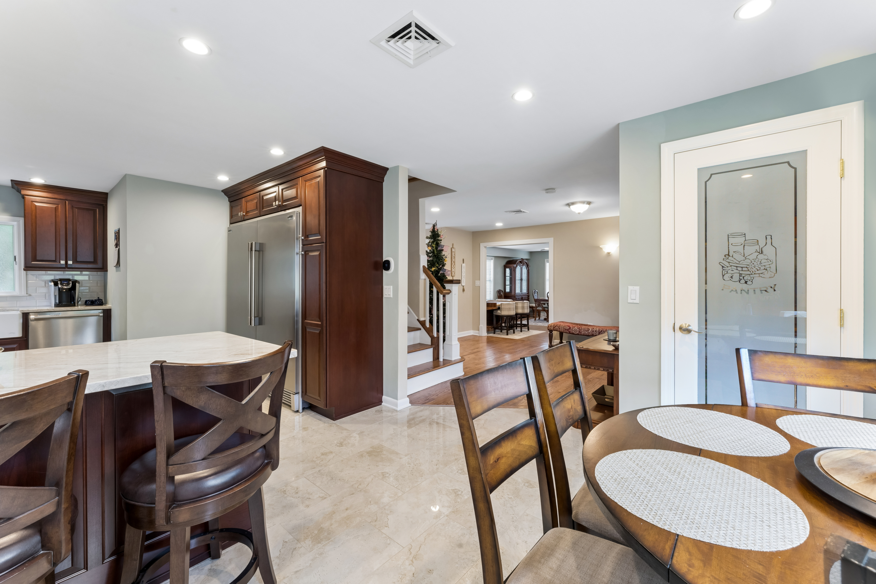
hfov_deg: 104.3
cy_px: 292
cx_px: 438
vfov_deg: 81.2
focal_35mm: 14
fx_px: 341
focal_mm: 14
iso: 400
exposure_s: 1/6
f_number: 13
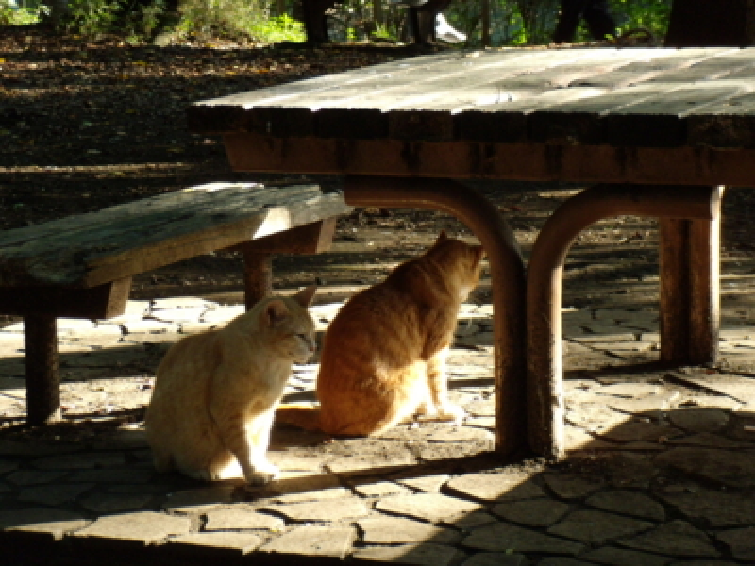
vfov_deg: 13.3
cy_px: 283
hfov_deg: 17.7
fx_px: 2421
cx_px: 378
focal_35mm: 111
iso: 250
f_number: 4.2
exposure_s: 1/60
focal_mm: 19.7
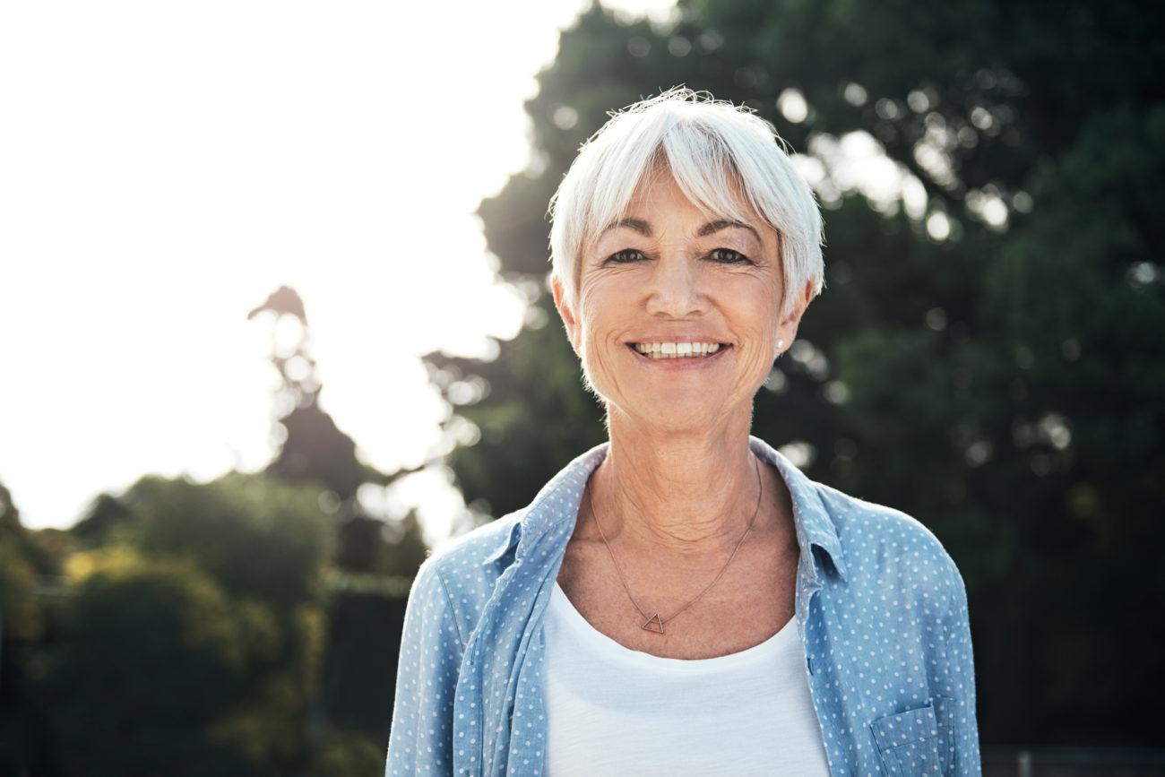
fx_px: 1456
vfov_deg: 29.9
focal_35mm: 45
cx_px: 582
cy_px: 388
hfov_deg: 43.6
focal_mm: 45
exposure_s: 1/800
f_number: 2.8
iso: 200
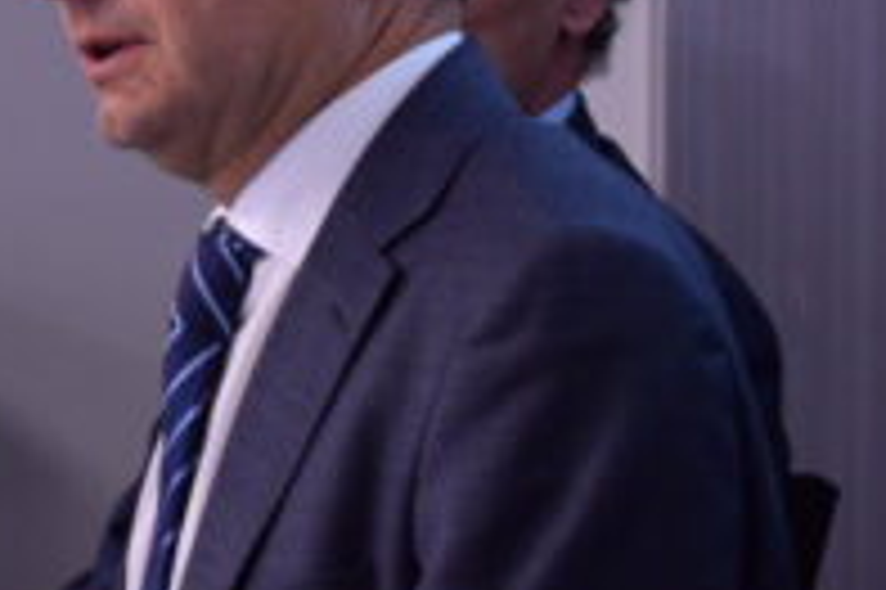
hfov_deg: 7.8
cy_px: 9
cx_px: -238
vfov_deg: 5.2
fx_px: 6432
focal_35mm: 262
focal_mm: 55
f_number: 5.6
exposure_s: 1/30
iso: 400
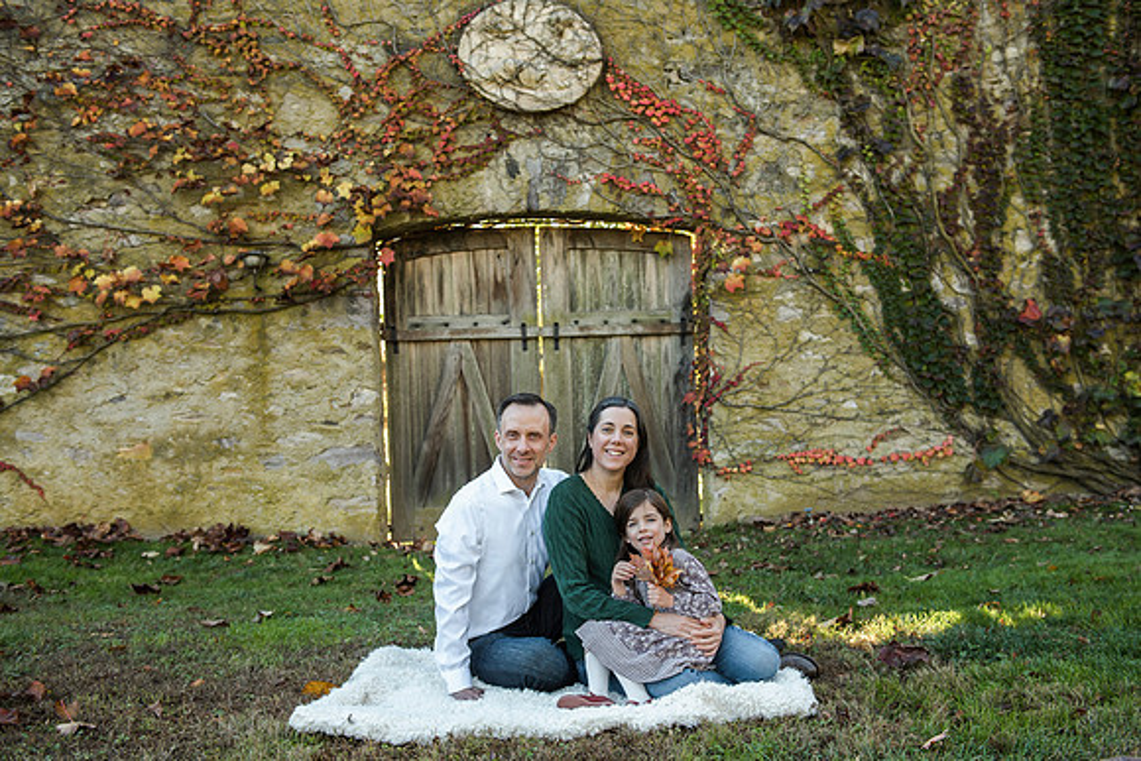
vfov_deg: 35.4
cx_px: 588
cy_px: 402
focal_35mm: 38
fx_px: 1193
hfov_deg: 51.1
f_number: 3.5
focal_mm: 35
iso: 640
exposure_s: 1/400
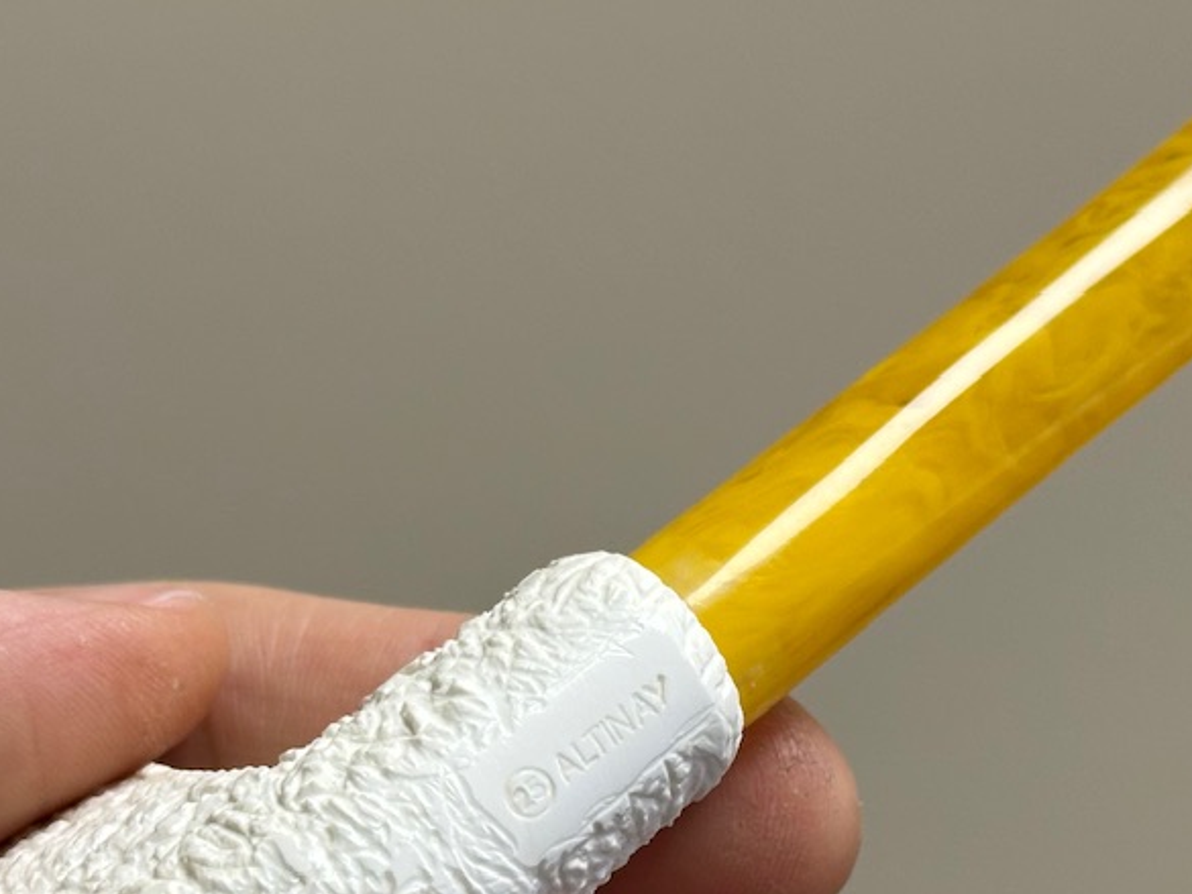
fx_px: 3616
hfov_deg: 18.7
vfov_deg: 14.0
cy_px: 701
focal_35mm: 105
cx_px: 693
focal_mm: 6.86
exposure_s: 1/100
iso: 80
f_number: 1.78
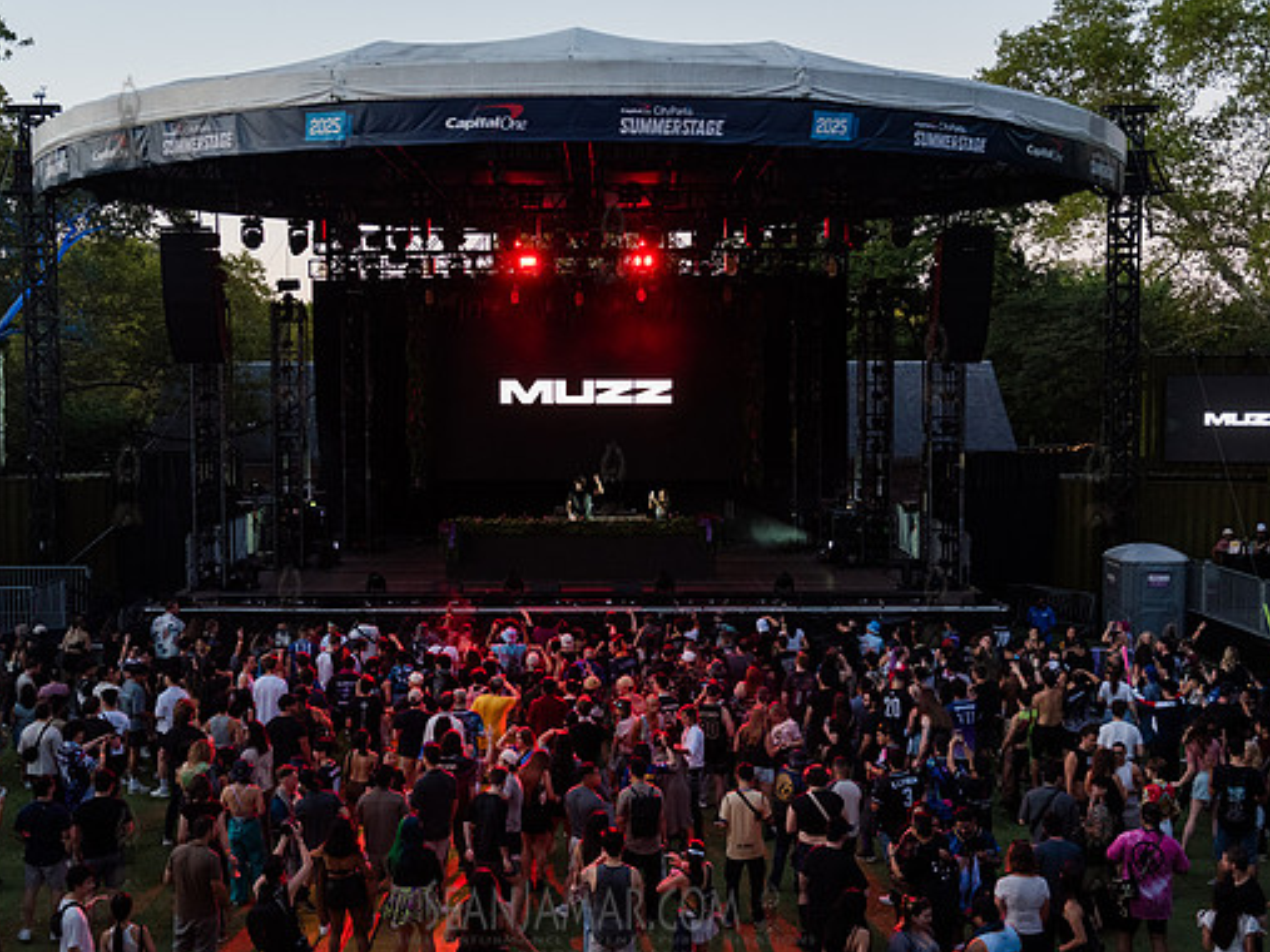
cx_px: 611
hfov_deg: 47.9
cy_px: 482
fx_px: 1431
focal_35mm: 39
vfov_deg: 36.8
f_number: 3.2
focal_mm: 35
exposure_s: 1/640
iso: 4000
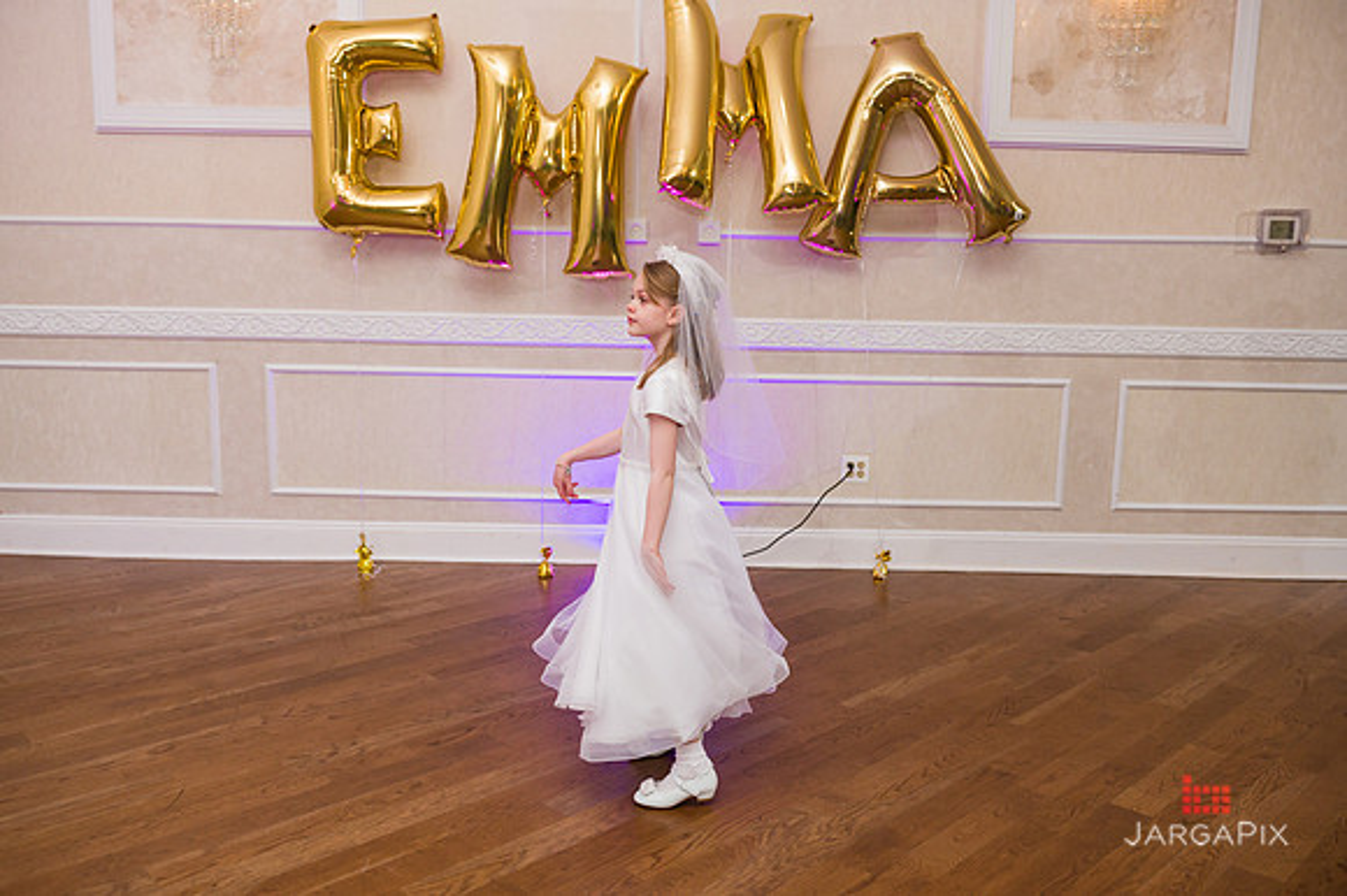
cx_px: 674
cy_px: 448
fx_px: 1084
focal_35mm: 29
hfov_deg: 63.7
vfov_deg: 44.9
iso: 1250
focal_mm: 29
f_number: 5
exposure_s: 1/200
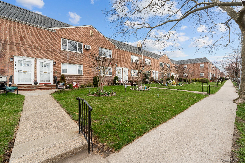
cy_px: 82
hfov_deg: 104.3
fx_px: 95
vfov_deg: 81.2
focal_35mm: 14
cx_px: 122
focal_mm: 14
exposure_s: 1/400
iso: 640
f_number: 10
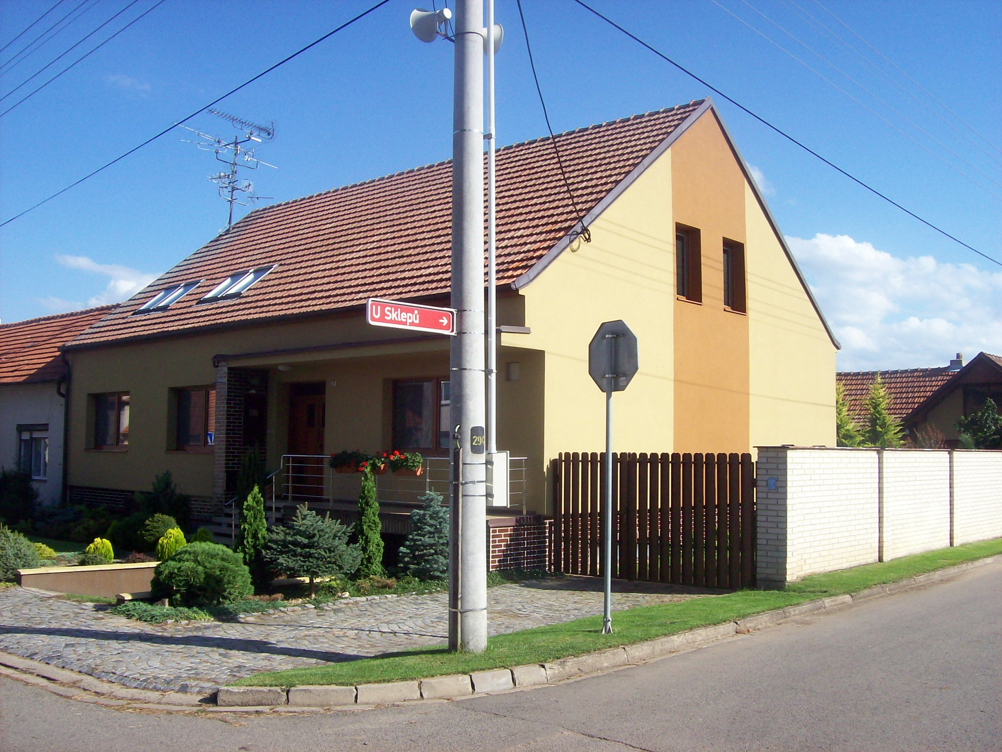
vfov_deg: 39.7
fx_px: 1042
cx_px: 501
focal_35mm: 36
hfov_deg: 51.4
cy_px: 376
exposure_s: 1/514
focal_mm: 6
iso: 80
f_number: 4.8
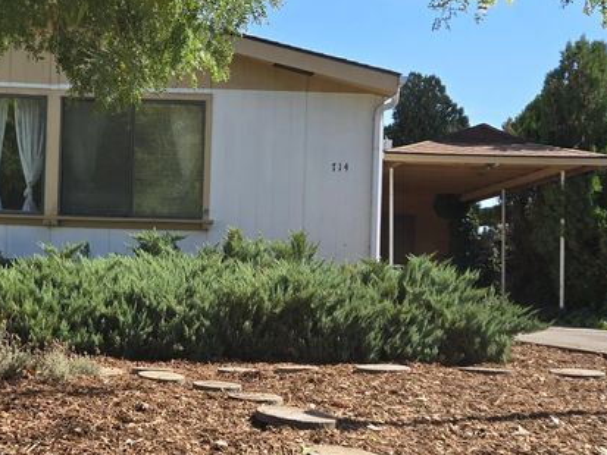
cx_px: 182
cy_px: 276
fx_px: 1000
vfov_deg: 25.6
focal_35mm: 57
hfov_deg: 33.3
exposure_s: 1/929
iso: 25
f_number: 1.8
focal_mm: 5.4
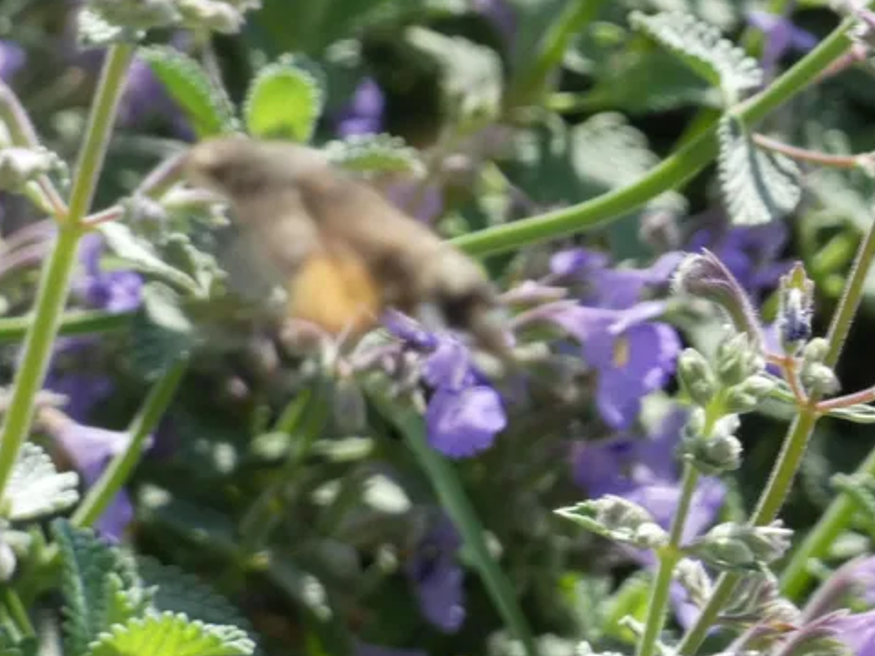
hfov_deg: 5.1
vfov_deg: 3.8
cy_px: 332
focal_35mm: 388
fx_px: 9808
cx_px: 370
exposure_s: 1/200
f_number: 5.5
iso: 80
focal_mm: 52.2
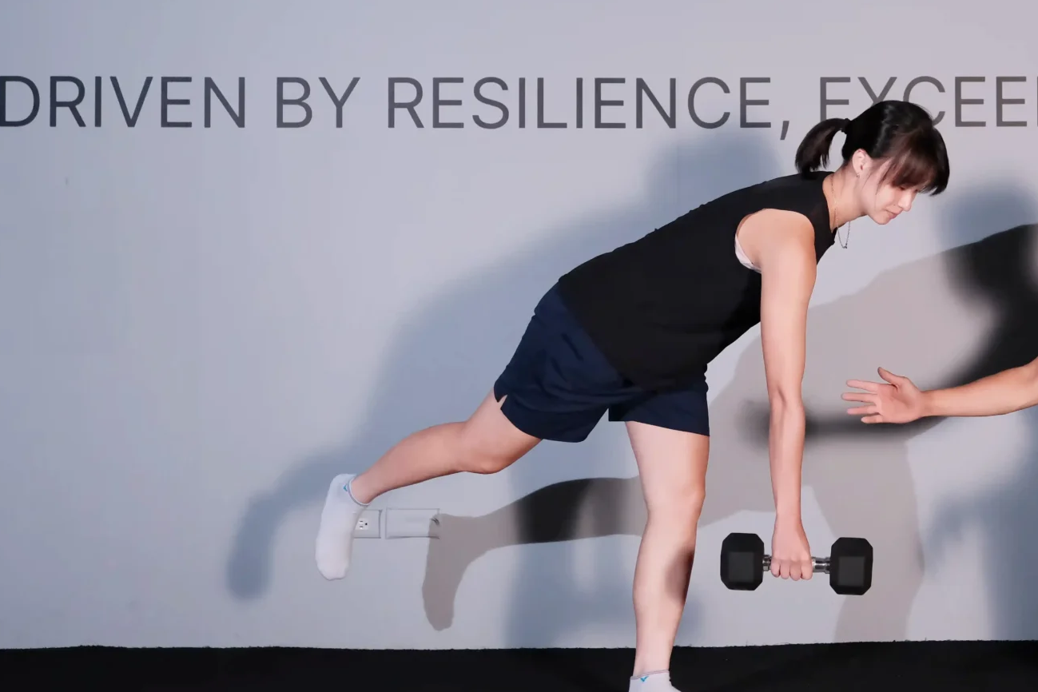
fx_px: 1989
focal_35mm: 69
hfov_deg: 28.6
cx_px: 822
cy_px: 282
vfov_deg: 19.7
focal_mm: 23
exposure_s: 1/1000
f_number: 1.4
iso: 2500
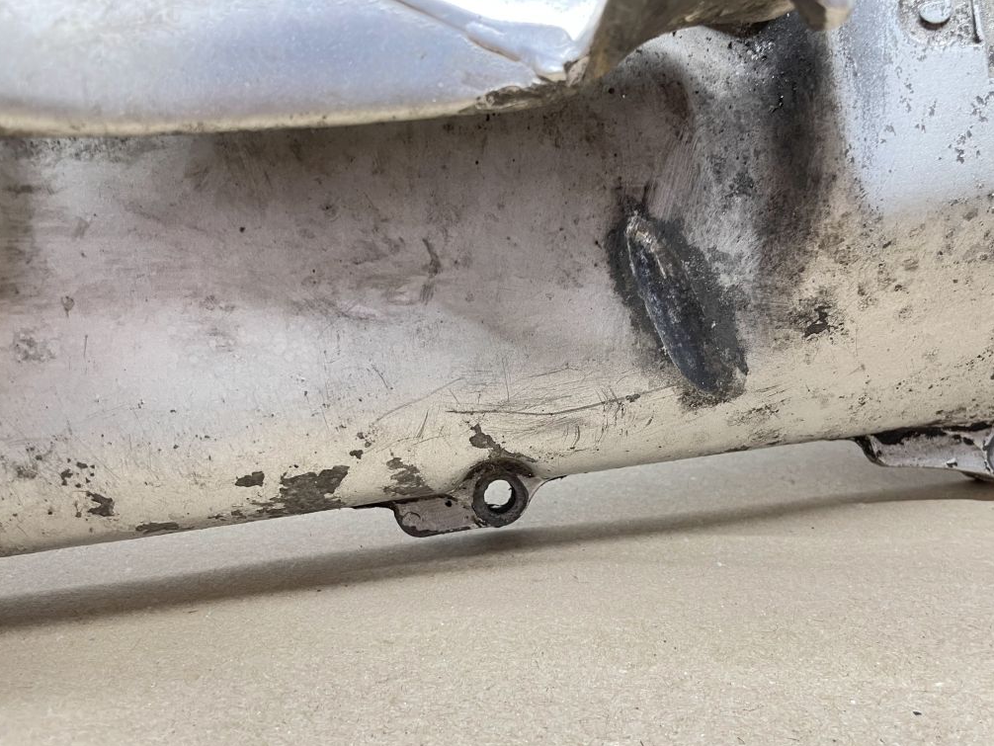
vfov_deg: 45.4
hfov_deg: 58.1
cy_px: 396
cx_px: 570
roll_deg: +0.8
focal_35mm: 31
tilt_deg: -28.4
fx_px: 890
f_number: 1.6
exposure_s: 1/50
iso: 100
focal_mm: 4.2
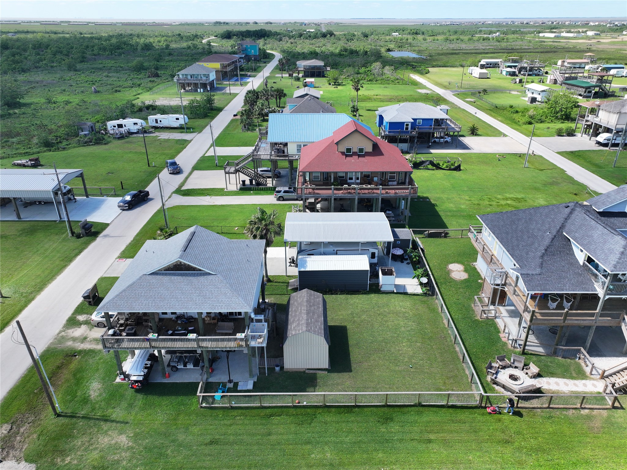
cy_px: 235
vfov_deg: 56.8
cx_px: 314
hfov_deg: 71.6
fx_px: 435
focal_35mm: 24
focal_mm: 12.29
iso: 140
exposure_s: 1/1250
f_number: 2.8
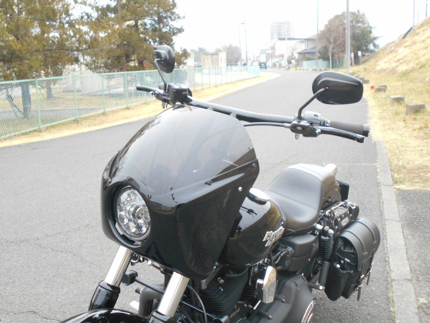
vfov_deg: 32.9
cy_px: 162
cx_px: 215
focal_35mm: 44
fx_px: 547
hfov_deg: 42.9
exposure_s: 1/250
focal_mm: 7.7
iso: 400
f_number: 4.2
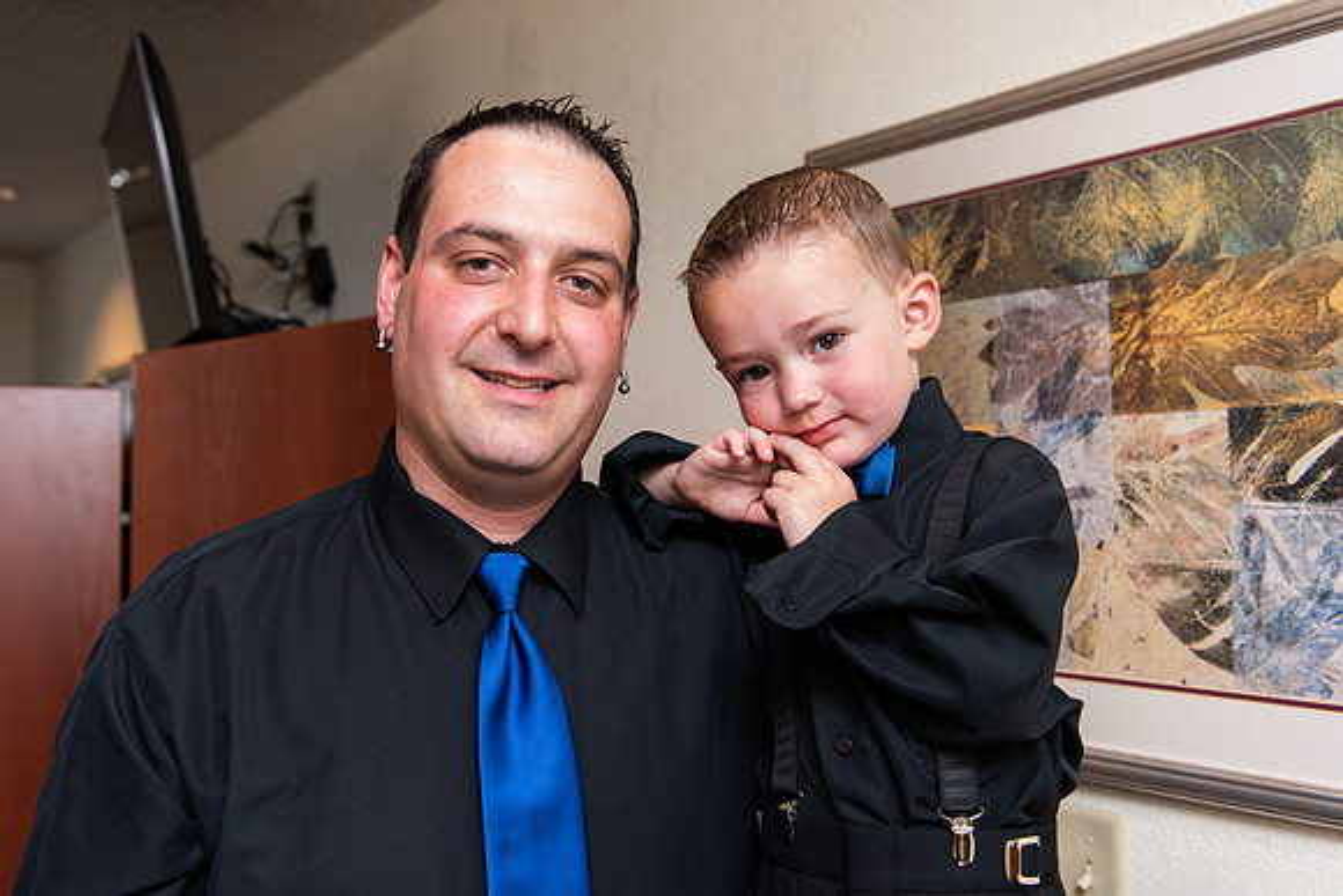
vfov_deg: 35.1
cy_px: 448
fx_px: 1418
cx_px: 672
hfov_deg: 50.7
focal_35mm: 38
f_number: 4
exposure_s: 1/100
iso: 500
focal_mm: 38
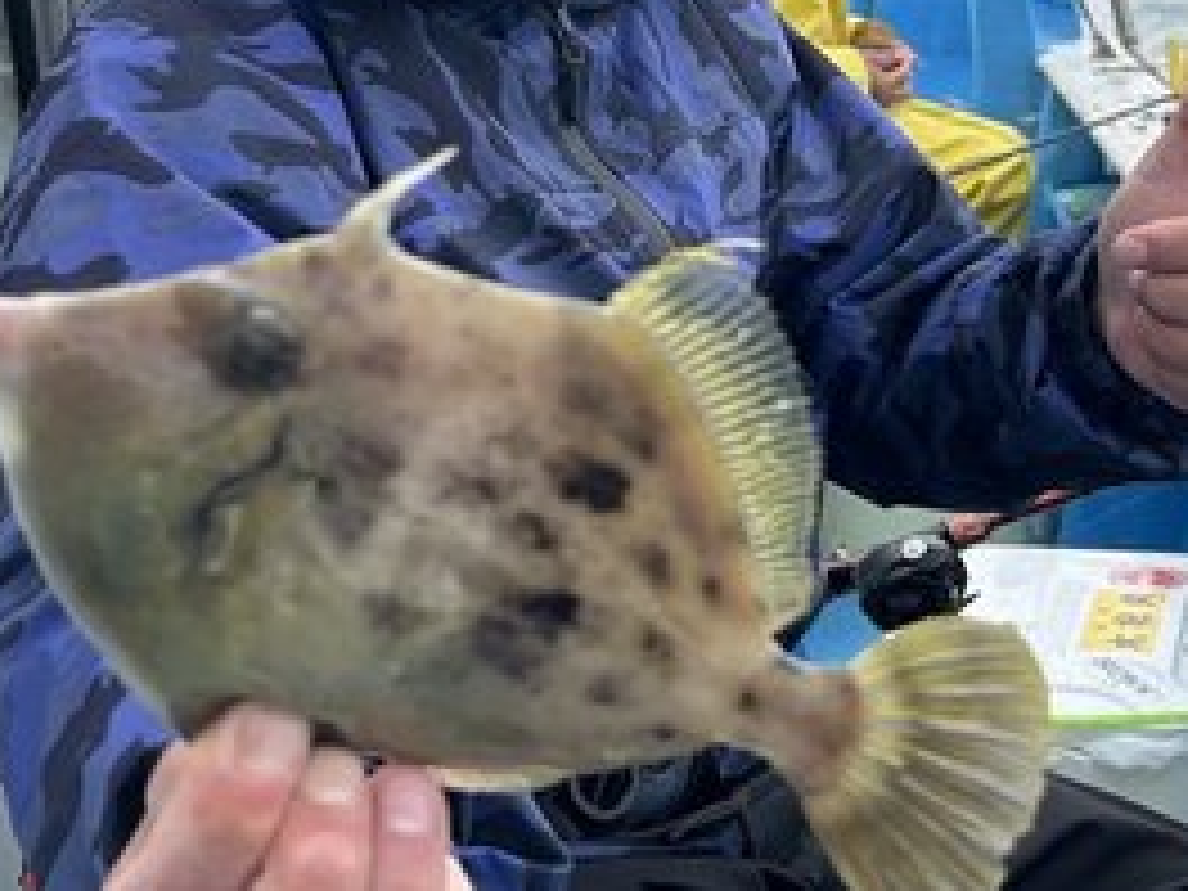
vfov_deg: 22.7
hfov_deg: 30.7
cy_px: 81
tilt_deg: -3.9
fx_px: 2162
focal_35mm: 63
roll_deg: +3.5
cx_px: 594
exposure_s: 1/2457
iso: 50
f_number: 1.5
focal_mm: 5.7
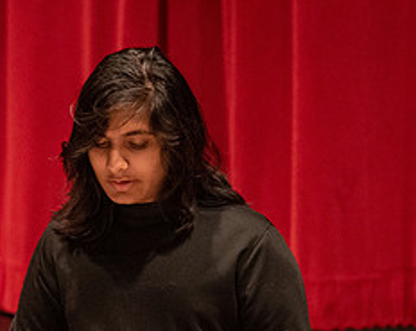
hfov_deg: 3.4
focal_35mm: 569
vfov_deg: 2.7
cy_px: 297
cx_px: 132
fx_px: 6997
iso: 2500
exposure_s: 1/80
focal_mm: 185
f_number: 2.8
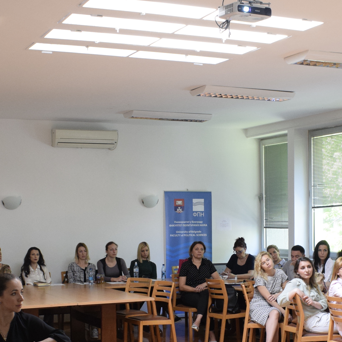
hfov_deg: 25.7
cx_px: 181
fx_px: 749
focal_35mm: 67
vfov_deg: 25.4
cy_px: 264
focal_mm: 18
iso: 1250
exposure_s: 1/80
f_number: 5.6
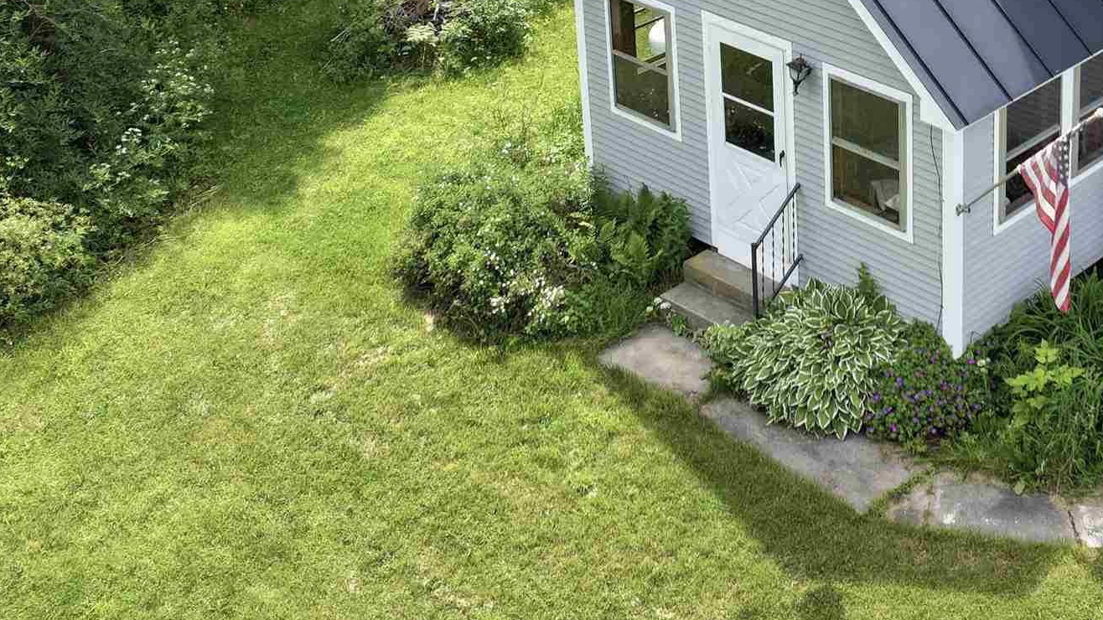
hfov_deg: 33.3
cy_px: -107
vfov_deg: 18.7
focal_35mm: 61
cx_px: 900
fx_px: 1784
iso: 100
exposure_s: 1/500
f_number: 2.8
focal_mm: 12.29
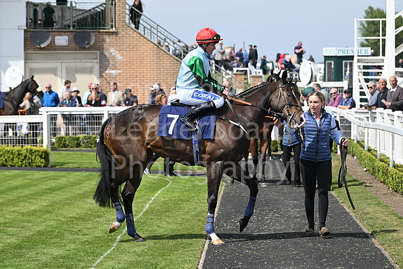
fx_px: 1735
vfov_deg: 8.9
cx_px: 202
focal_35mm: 155
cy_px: 134
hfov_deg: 13.2
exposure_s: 1/1600
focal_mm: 155
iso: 400
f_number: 6.3
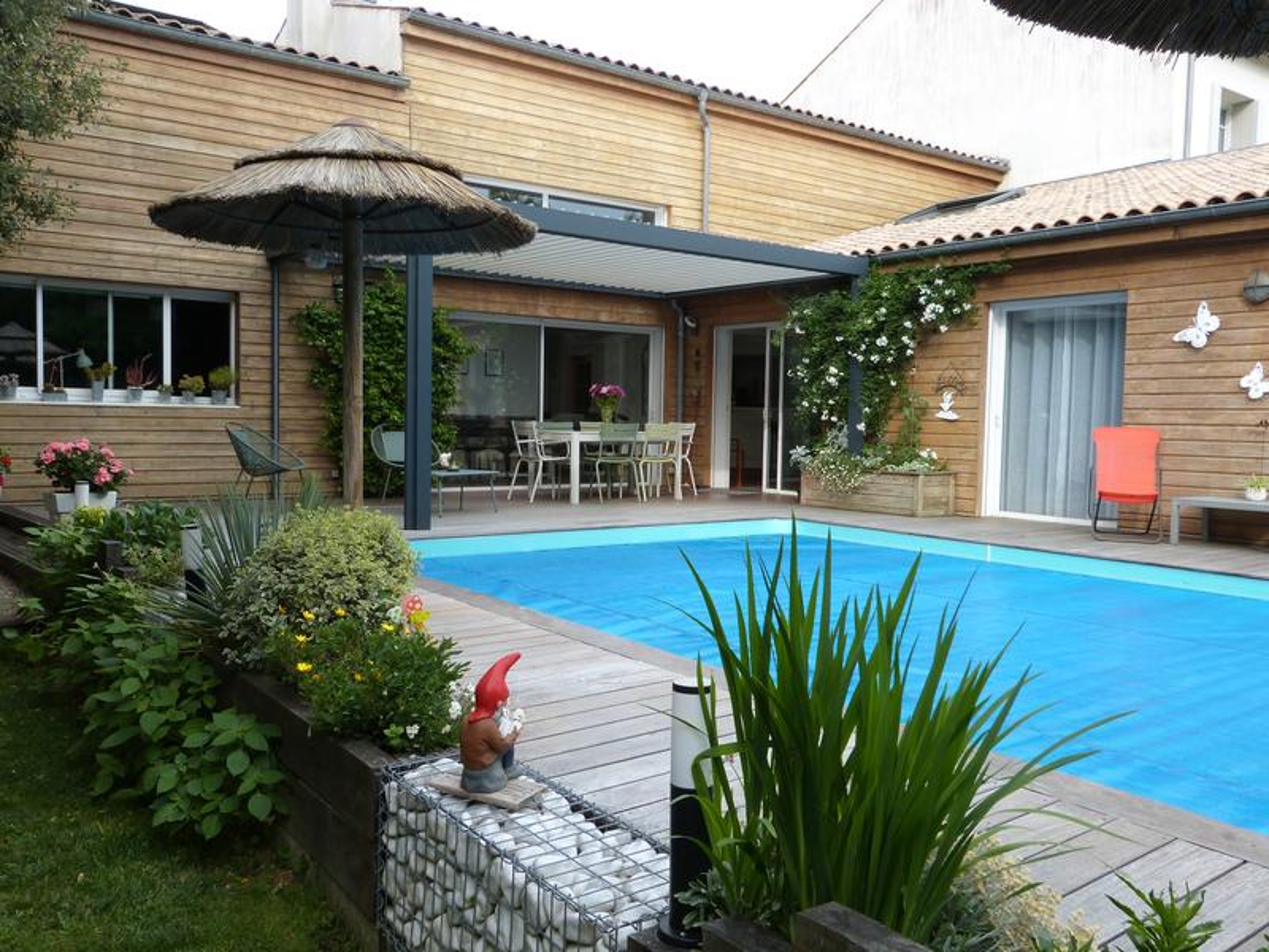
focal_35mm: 28
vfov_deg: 49.7
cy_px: 476
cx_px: 634
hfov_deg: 63.4
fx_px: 1026
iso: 100
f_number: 4
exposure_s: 1/125
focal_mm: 4.9
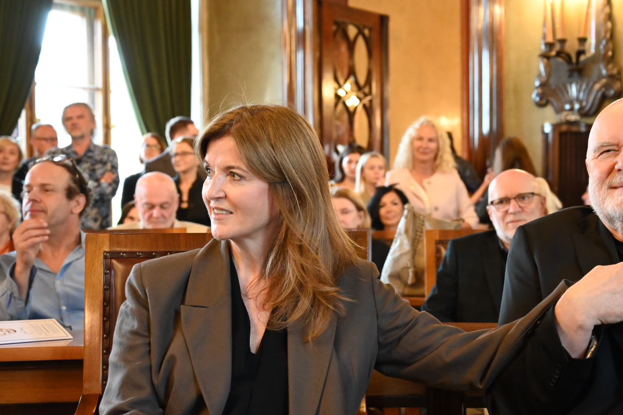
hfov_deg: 32.6
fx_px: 1055
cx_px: 410
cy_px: 251
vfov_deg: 22.2
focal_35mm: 61
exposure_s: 1/160
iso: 7200
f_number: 4.5
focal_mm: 46
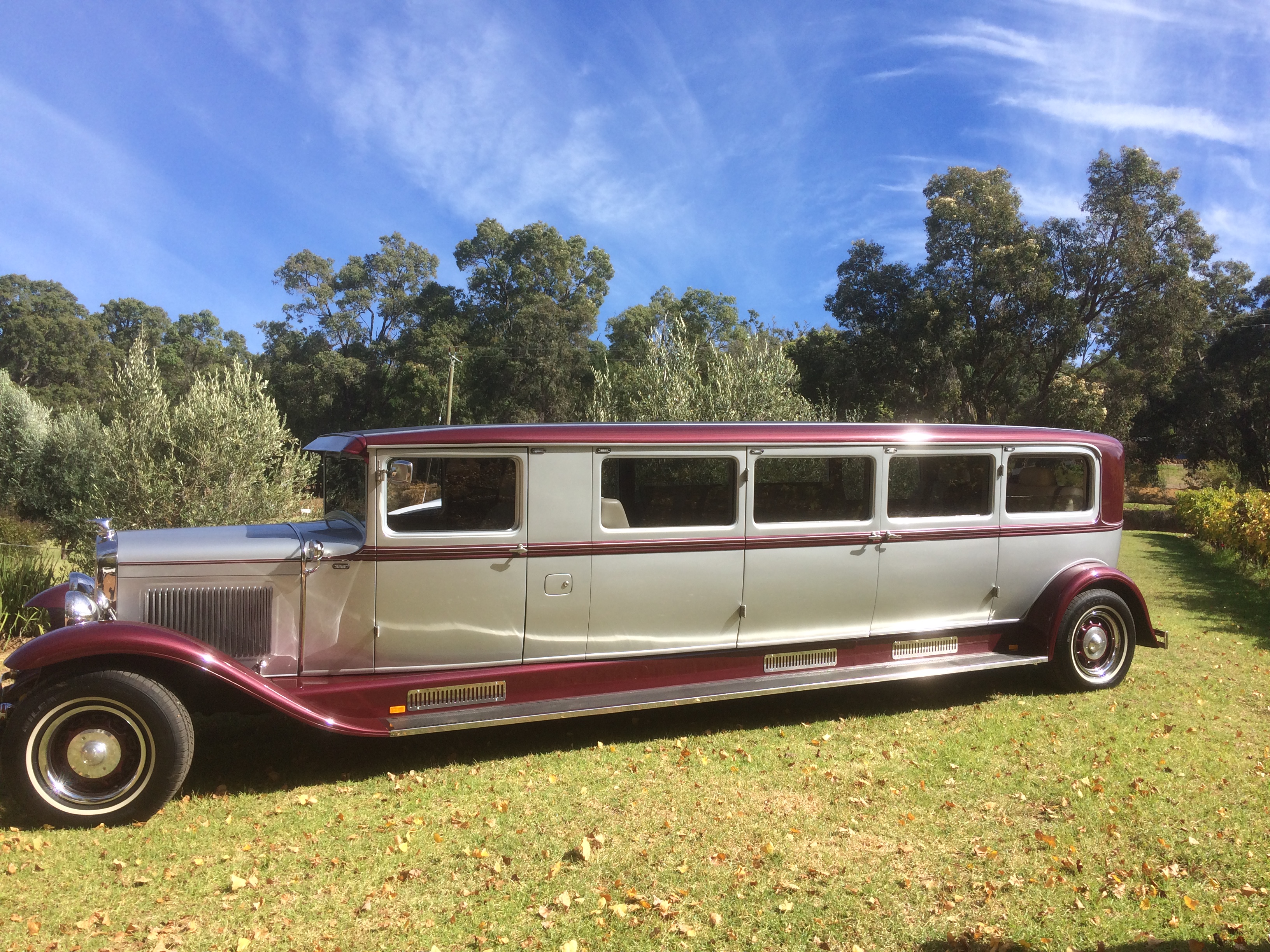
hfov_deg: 61.7
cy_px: 476
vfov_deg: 48.2
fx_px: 1064
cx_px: 635
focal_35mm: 29
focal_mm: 4.15
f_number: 2.2
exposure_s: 1/1208
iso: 32
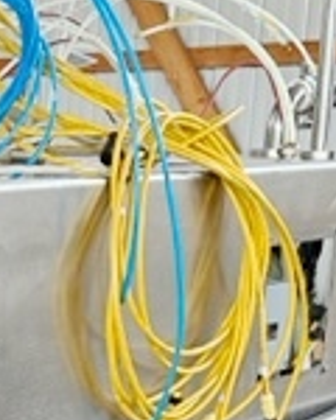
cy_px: 585
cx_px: -129
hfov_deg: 14.6
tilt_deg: -20.3
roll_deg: +0.4
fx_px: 1243
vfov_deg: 17.6
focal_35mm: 100
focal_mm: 6.86
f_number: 1.78
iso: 160
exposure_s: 1/121
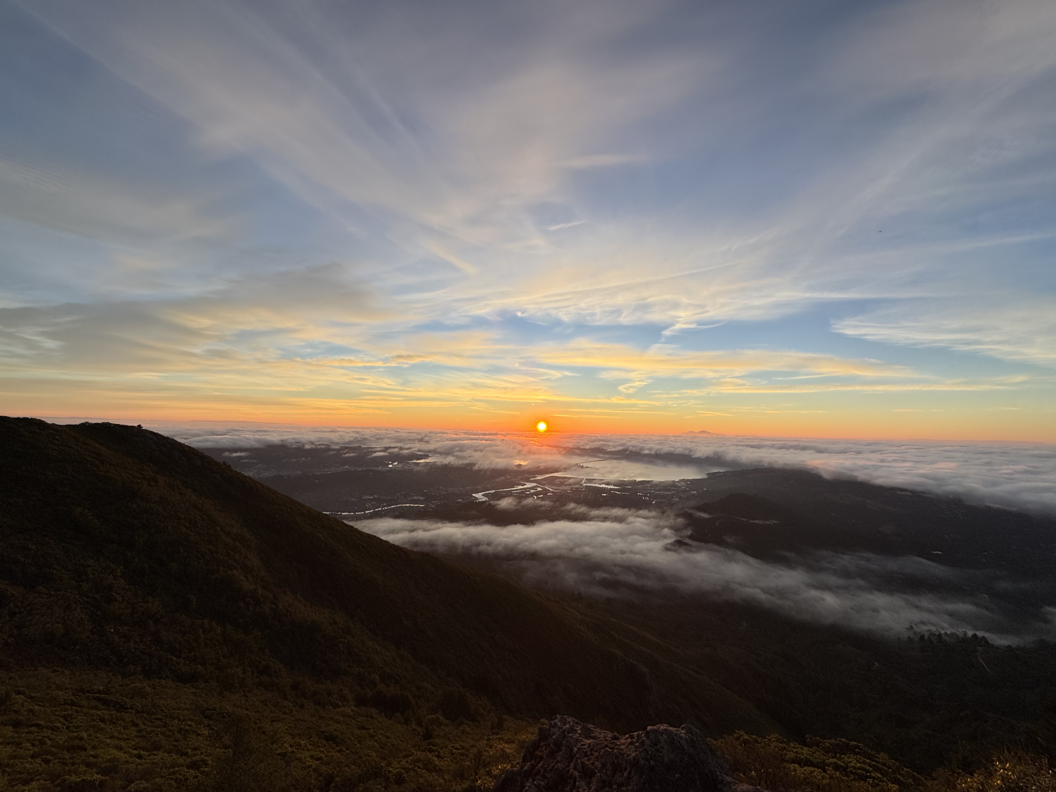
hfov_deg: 102.1
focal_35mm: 14
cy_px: 396
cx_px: 528
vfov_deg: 85.7
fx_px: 427
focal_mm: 2.22
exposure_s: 1/899
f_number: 2.2
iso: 50
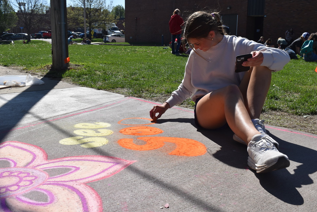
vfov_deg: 36.0
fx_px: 326
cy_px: 105
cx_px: 159
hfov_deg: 51.9
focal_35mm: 37
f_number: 11
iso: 200
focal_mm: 24
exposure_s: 1/500
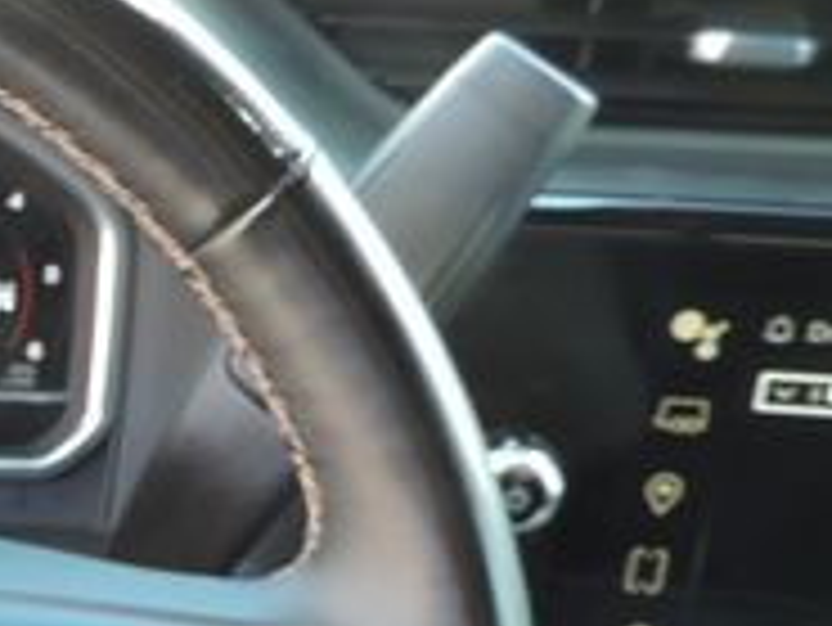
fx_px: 1996
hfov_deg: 20.1
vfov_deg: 17.2
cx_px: -441
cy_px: 698
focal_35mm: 83
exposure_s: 1/30
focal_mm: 4.3
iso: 160
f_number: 3
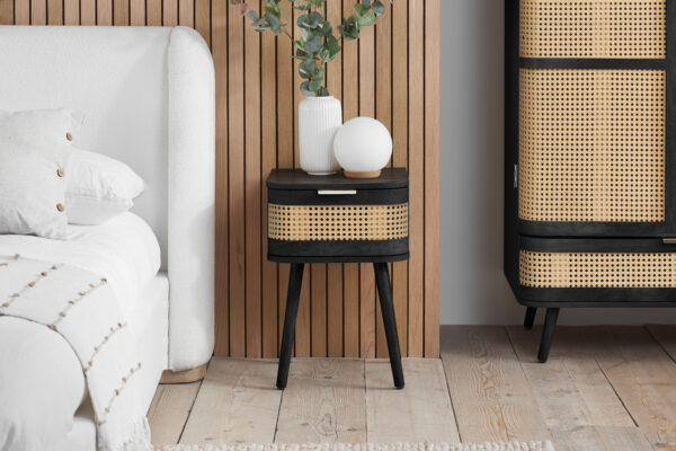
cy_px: 226
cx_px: 338
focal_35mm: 90
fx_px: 1690
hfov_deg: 22.6
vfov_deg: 15.2
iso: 100
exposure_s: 1/100
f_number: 11
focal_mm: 90
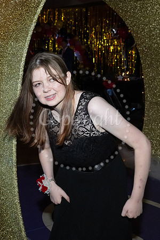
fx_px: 412
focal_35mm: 62
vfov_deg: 32.3
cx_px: 38
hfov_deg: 21.8
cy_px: 92
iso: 6400
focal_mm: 33
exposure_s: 1/100
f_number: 5.6
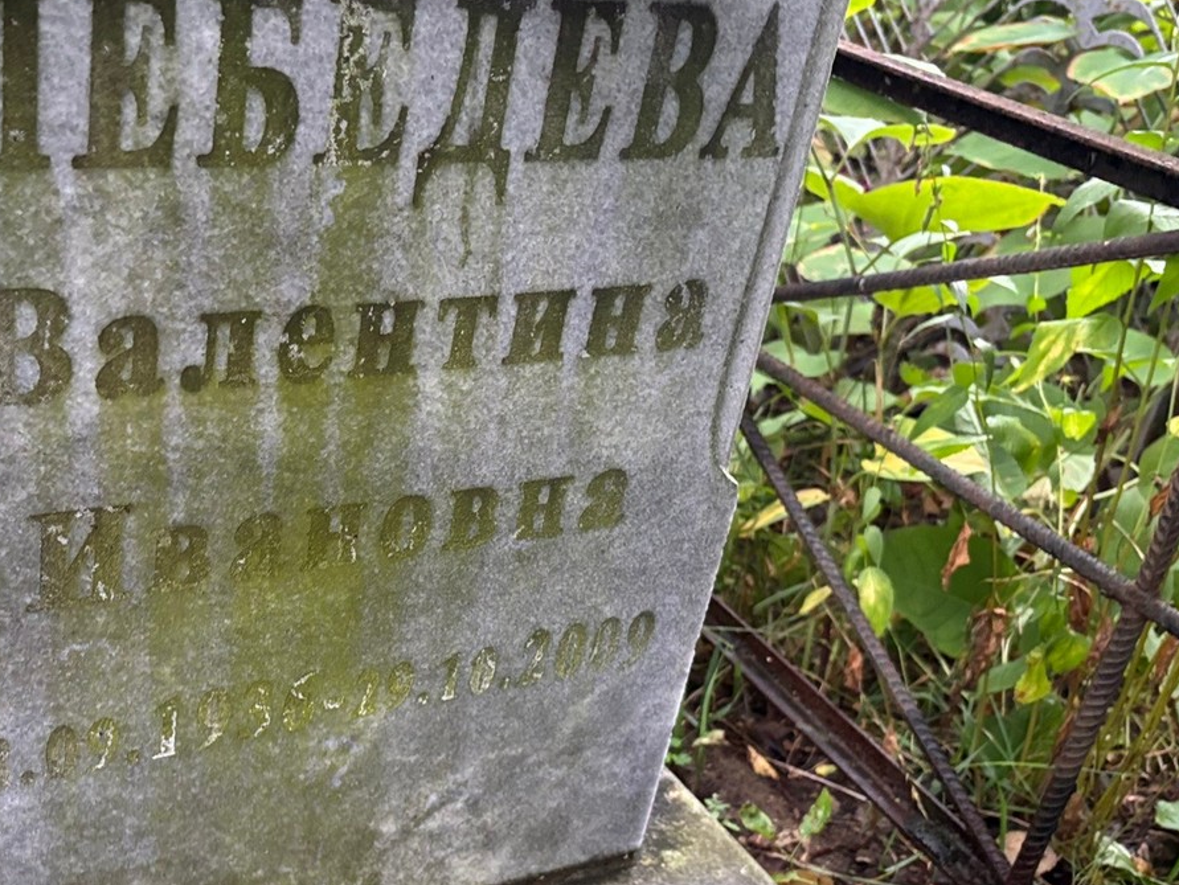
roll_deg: -3.4
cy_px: 507
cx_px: 345
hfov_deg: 43.8
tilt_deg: -31.8
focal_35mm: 42
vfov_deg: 34.3
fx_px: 1431
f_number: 1.6
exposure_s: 1/60
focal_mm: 5.96
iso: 320
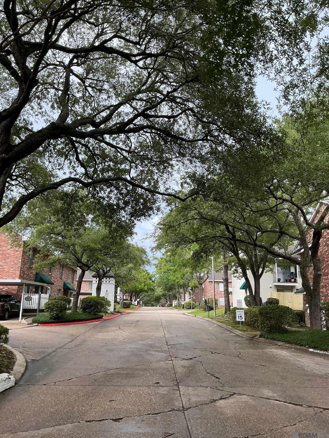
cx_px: 164
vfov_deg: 61.7
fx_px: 367
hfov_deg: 48.2
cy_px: 219
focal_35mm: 29
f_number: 1.8
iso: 20
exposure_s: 1/120
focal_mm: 3
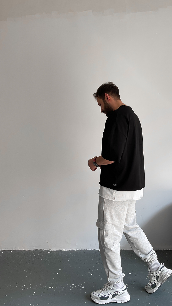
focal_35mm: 32
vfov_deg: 61.0
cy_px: 152
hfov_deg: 36.3
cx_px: 115
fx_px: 259
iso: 16
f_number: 1.8
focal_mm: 3
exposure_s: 1/160
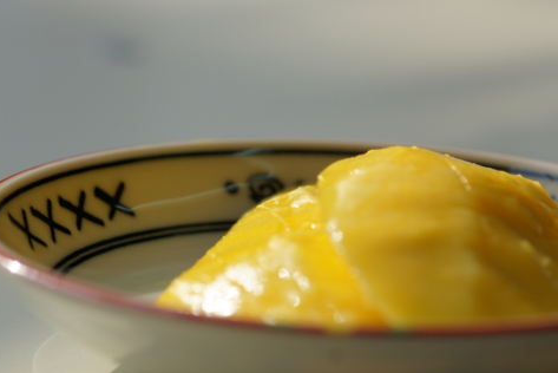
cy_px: 226
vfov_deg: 7.2
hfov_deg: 10.8
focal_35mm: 190
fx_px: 2947
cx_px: 232
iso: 200
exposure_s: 1/1000
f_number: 5
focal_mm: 100
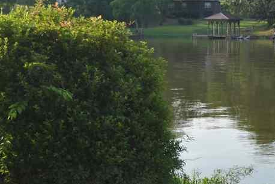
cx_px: 279
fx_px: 833
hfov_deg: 18.2
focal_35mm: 109
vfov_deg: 12.6
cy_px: 127
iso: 100
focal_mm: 26
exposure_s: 1/200
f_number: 6.3
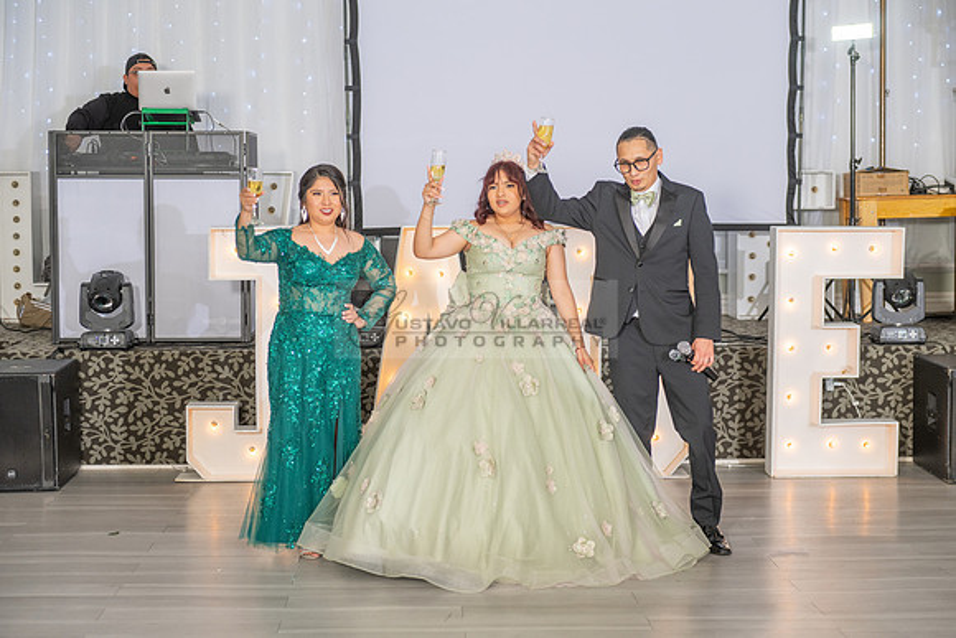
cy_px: 319
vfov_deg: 21.9
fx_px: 1647
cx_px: 478
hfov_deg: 32.4
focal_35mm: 62
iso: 500
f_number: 3.5
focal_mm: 62
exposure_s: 1/160
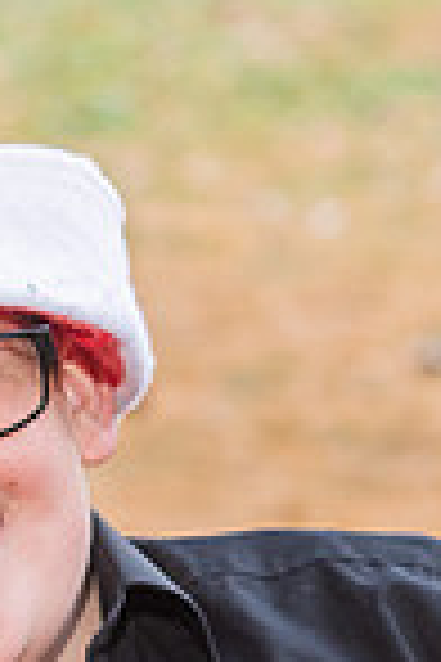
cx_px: -182
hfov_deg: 3.4
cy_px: 435
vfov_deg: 5.1
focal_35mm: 401
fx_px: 7368
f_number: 5
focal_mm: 85
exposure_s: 1/200
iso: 640
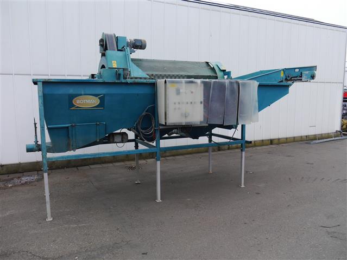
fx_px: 281
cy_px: 130
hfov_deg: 63.4
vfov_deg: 49.8
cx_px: 174
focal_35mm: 28
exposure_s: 1/200
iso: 160
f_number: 5
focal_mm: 14
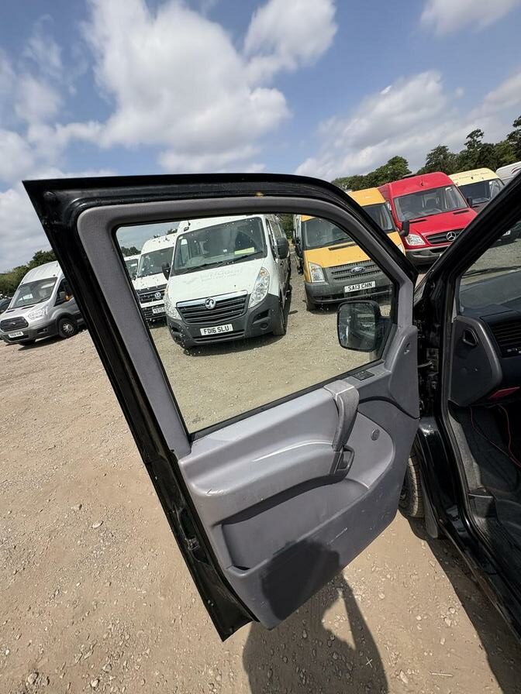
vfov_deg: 102.1
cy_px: 347
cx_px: 260
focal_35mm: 14
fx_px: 281
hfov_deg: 85.7
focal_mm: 2.22
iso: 50
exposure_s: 1/2083
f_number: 2.2
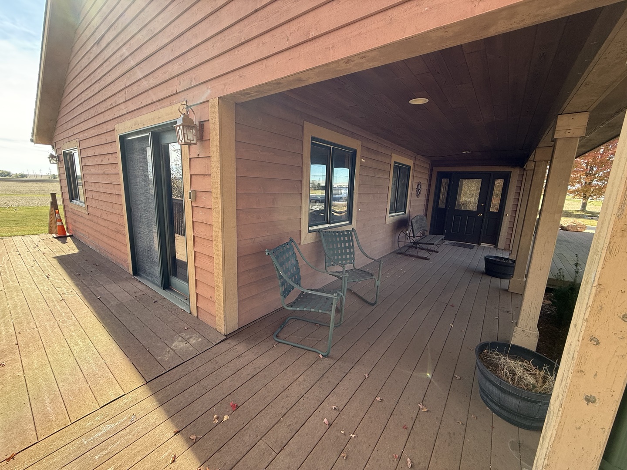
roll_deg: -2.3
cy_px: 235
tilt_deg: -9.9
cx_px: 314
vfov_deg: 85.7
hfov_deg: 102.1
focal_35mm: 14
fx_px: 254
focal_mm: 2.22
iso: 64
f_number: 2.2
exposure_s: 1/194
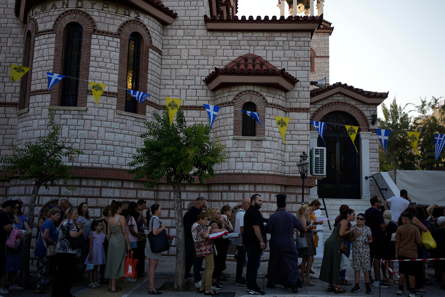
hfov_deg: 54.4
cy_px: 148
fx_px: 432
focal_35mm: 35
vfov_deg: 37.8
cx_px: 222
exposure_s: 1/1600
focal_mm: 35
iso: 100
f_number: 1.8
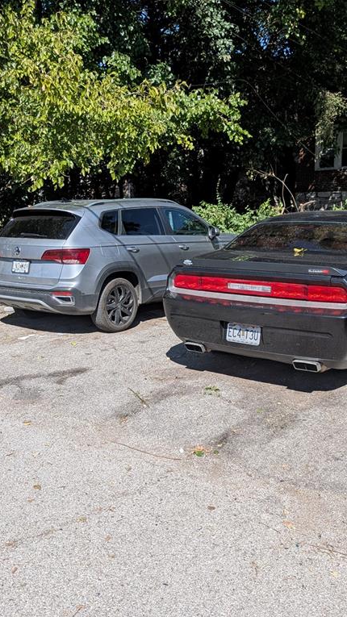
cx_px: 153
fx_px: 573
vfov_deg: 56.6
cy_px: 309
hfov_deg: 33.7
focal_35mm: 35
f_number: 1.7
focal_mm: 4.53
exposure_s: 1/9346
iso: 31
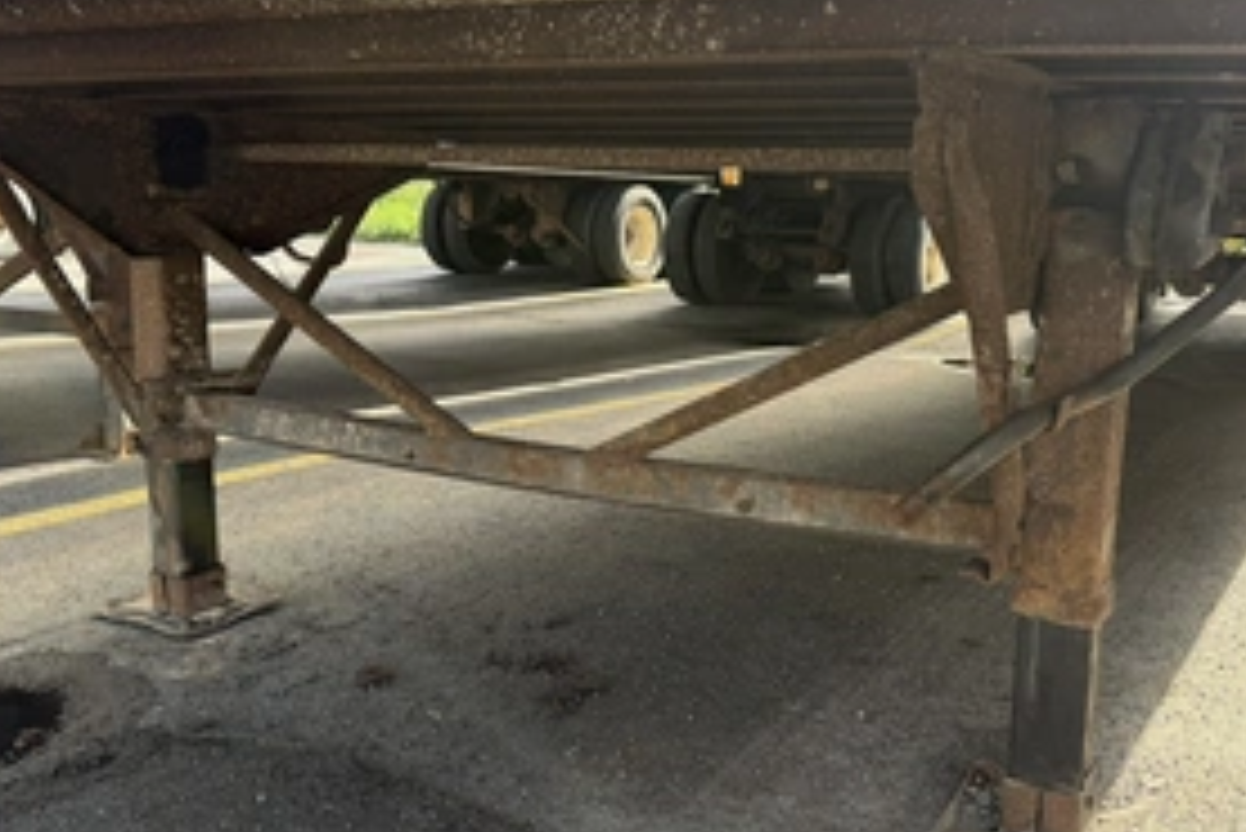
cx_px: 688
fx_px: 1247
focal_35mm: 36
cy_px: 463
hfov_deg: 53.0
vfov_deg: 36.9
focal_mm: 6.76
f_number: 1.78
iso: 100
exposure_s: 1/649
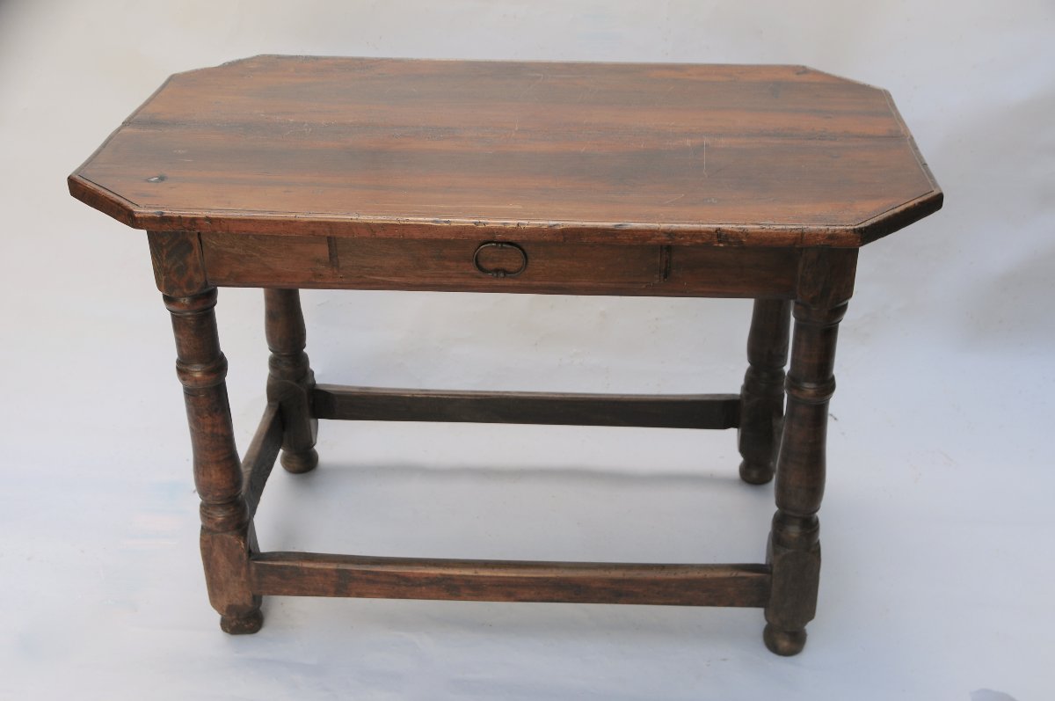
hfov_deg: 41.2
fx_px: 1405
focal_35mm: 48
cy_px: 350
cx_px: 528
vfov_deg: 28.0
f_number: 6.3
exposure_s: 1/80
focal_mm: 32
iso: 200
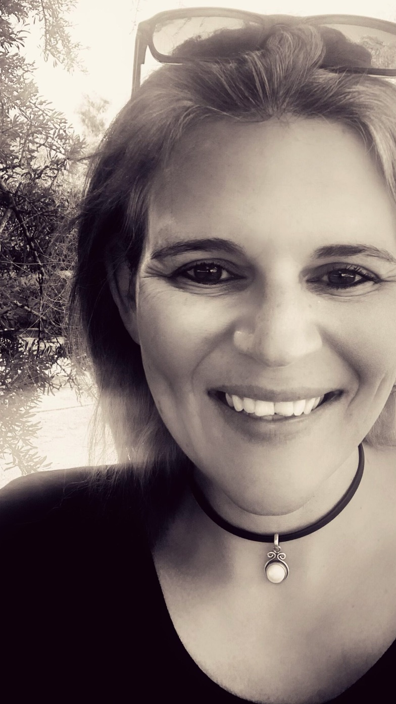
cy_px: 351
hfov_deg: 33.5
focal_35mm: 35
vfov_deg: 56.6
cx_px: 257
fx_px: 654
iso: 40
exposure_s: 1/121
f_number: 2.2
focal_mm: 2.87
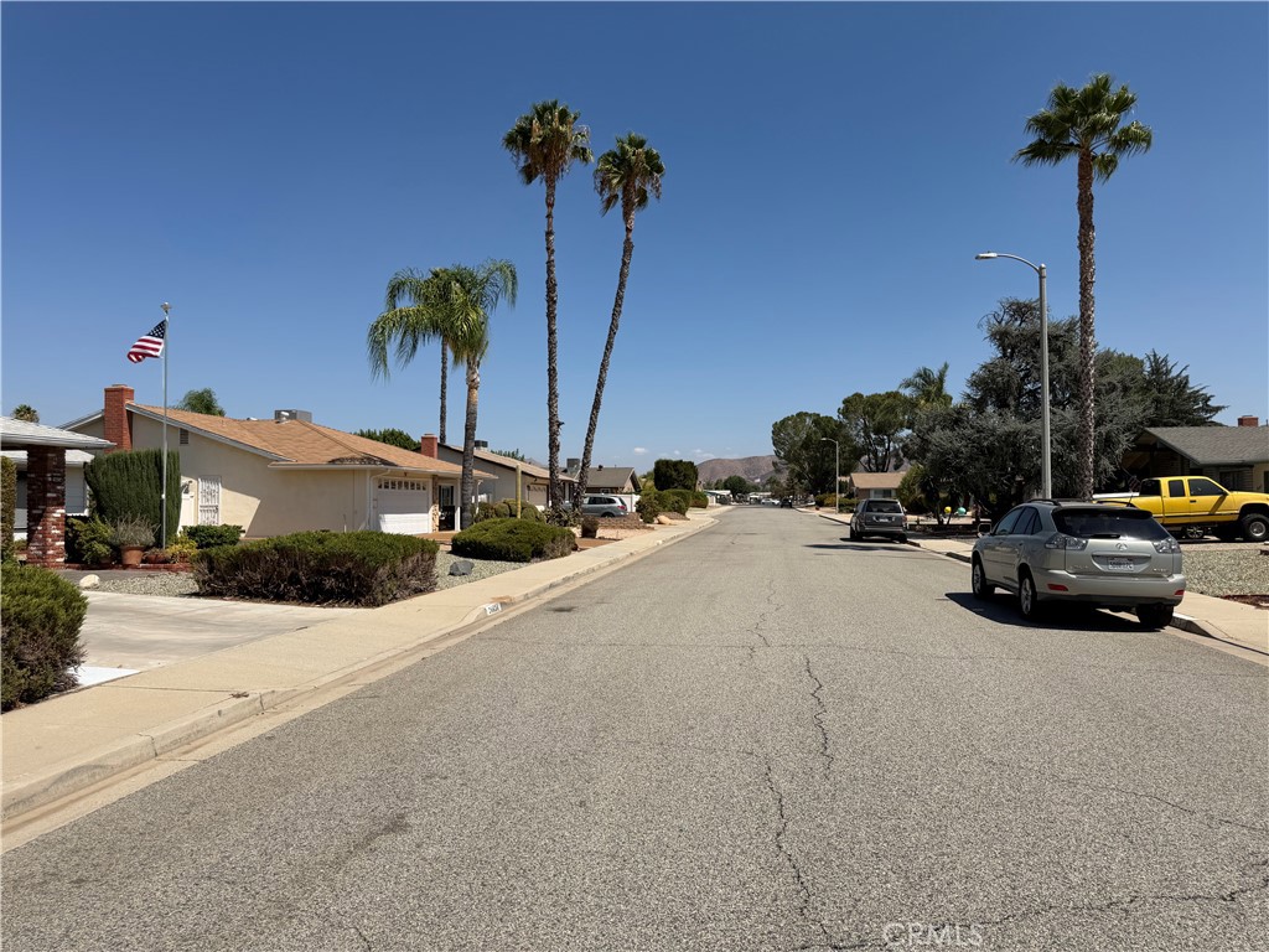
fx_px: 880
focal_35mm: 24
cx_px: 634
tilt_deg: +2.8
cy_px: 476
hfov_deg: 71.6
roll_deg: -0.6
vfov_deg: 56.8
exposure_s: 1/7353
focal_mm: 6.76
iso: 80
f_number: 1.78
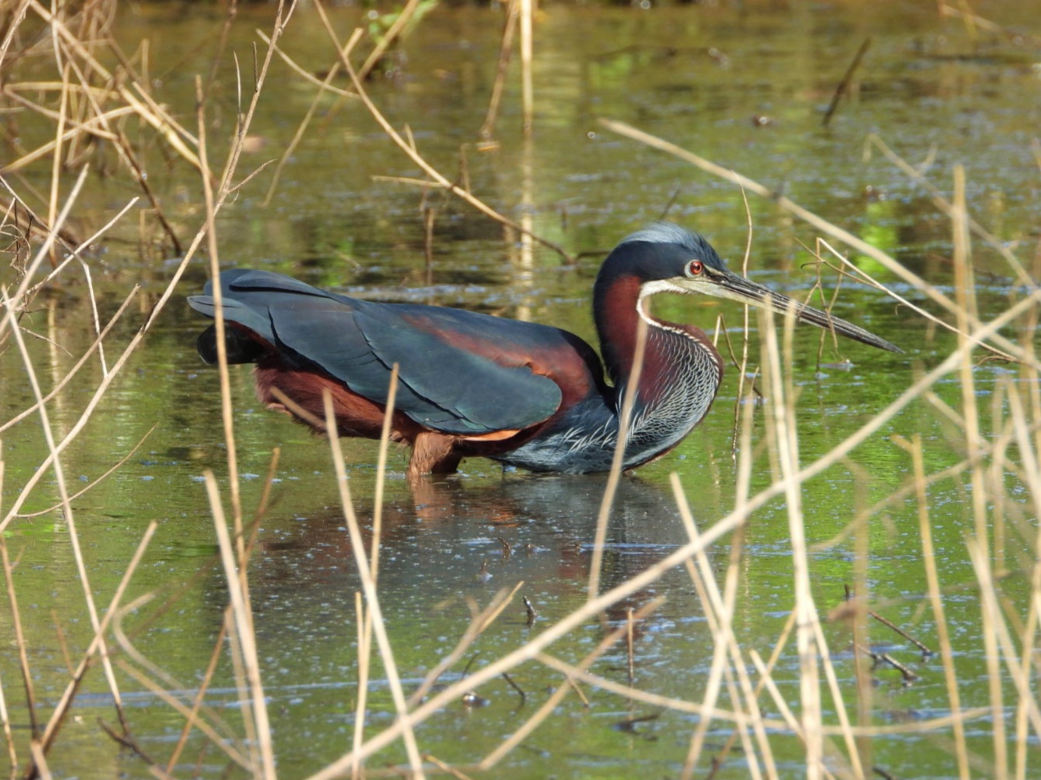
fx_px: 21047
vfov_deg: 2.1
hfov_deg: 2.8
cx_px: 520
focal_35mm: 700
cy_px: 390
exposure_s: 1/250
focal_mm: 126
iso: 180
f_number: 5
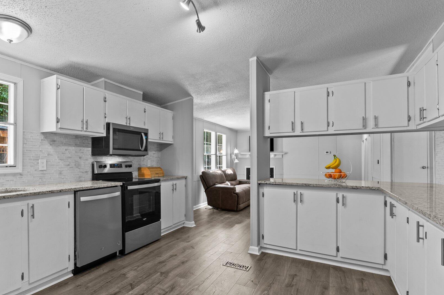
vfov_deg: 64.2
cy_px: 166
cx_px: 181
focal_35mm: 19
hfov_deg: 86.0
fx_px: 234
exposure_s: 1/3
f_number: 7.1
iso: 400
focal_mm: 15
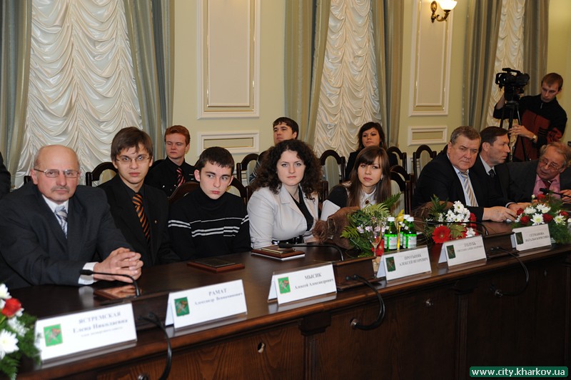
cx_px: 286
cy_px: 190
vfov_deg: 28.0
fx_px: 761
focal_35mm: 48
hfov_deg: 41.1
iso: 800
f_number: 3.5
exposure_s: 1/160
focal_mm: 48
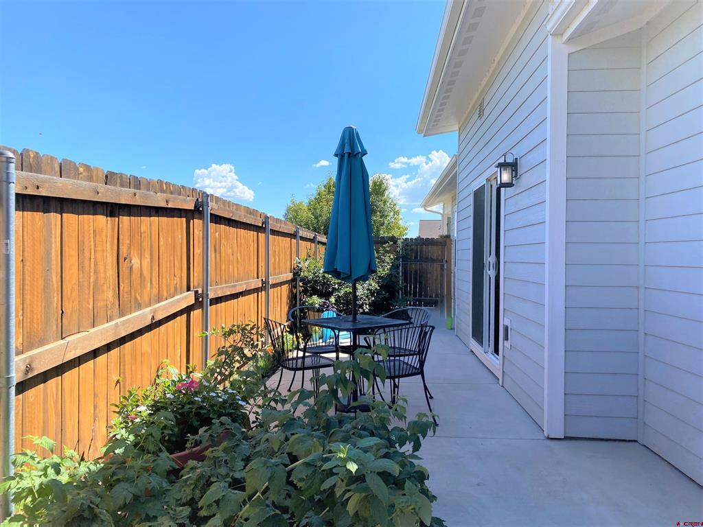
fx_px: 528
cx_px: 352
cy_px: 264
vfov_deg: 53.1
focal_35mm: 26
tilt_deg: +1.8
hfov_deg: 67.3
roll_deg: -2.4
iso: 32
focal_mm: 4.25
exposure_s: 1/1678
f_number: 1.8
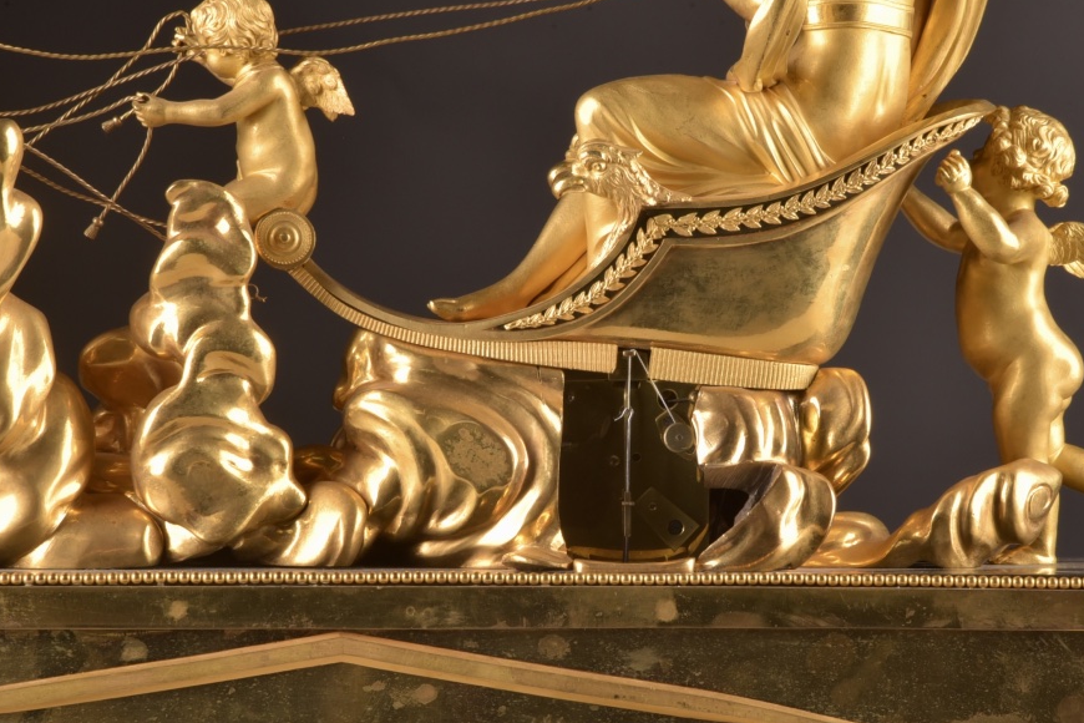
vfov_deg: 3.3
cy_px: 444
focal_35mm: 414
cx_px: 662
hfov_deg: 5.0
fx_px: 12465
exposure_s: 1/125
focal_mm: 300
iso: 400
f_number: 22
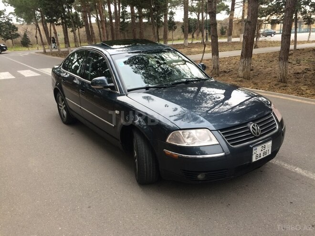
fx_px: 264
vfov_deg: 48.2
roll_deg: +2.8
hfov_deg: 61.7
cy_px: 118
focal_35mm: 29
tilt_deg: -17.6
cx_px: 158
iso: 32
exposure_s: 1/33
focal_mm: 4.15
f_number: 2.2
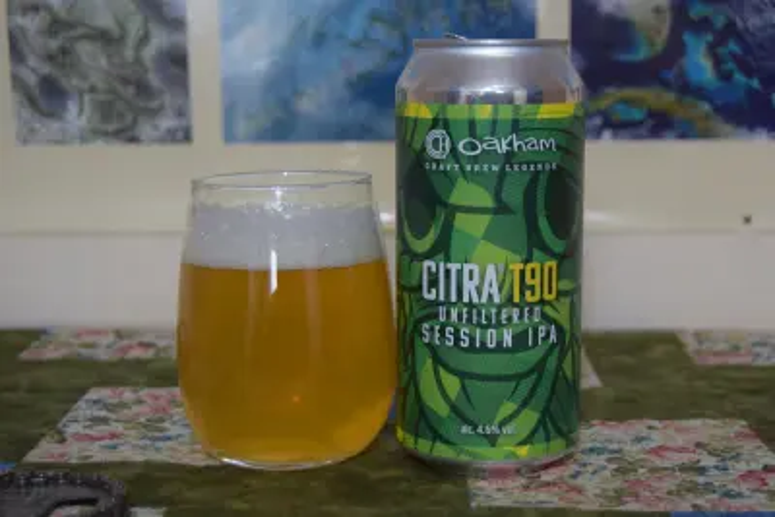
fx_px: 1454
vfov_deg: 20.2
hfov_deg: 29.9
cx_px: 388
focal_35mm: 68
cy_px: 258
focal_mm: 45
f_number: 5.3
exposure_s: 1/60
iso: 720
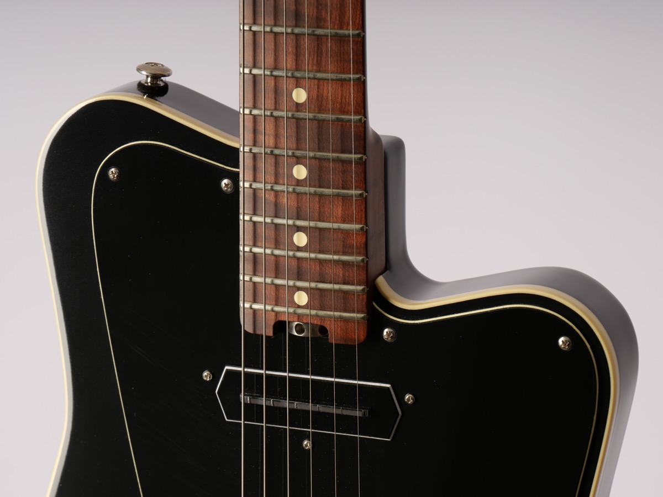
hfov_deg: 16.1
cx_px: 332
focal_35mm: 122
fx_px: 2337
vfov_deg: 12.1
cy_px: 248
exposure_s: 1/200
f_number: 7.1
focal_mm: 61
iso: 200
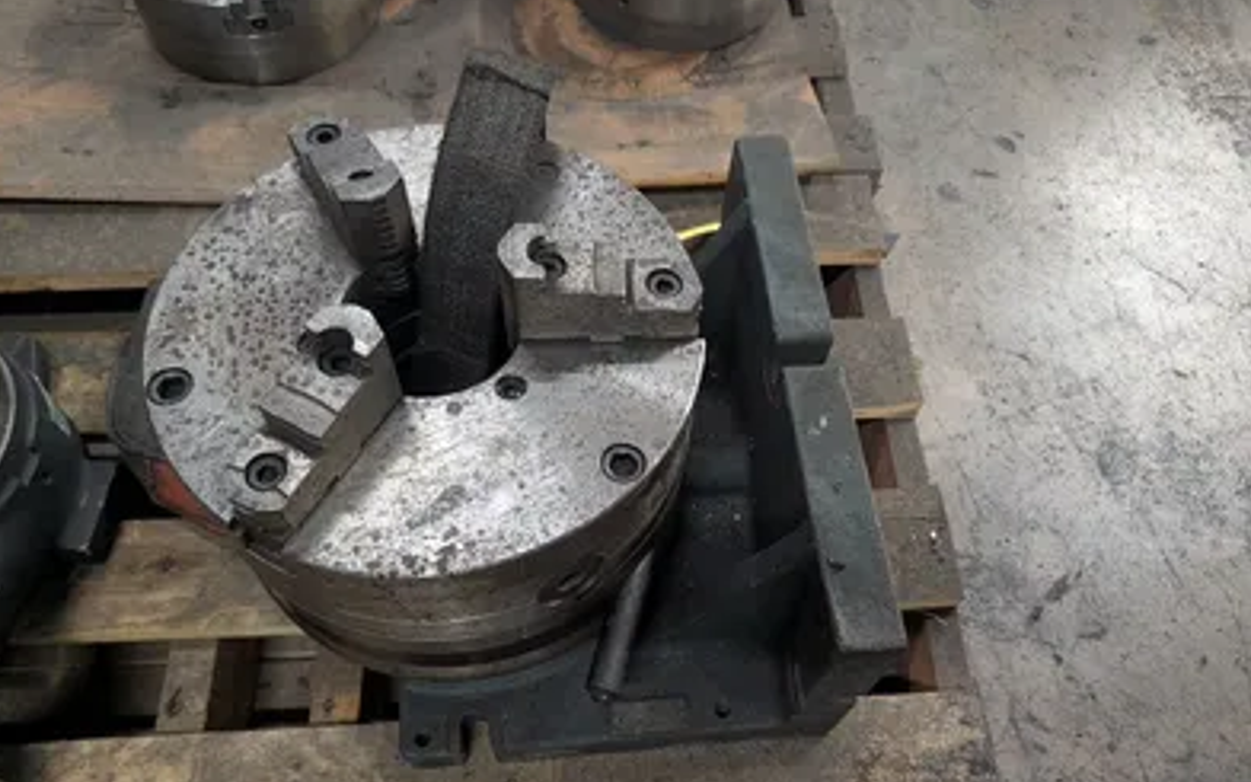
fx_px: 886
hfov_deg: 70.4
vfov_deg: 47.4
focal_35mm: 26
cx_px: 616
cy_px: 455
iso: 1885
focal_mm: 6.9
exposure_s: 1/143
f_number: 1.68
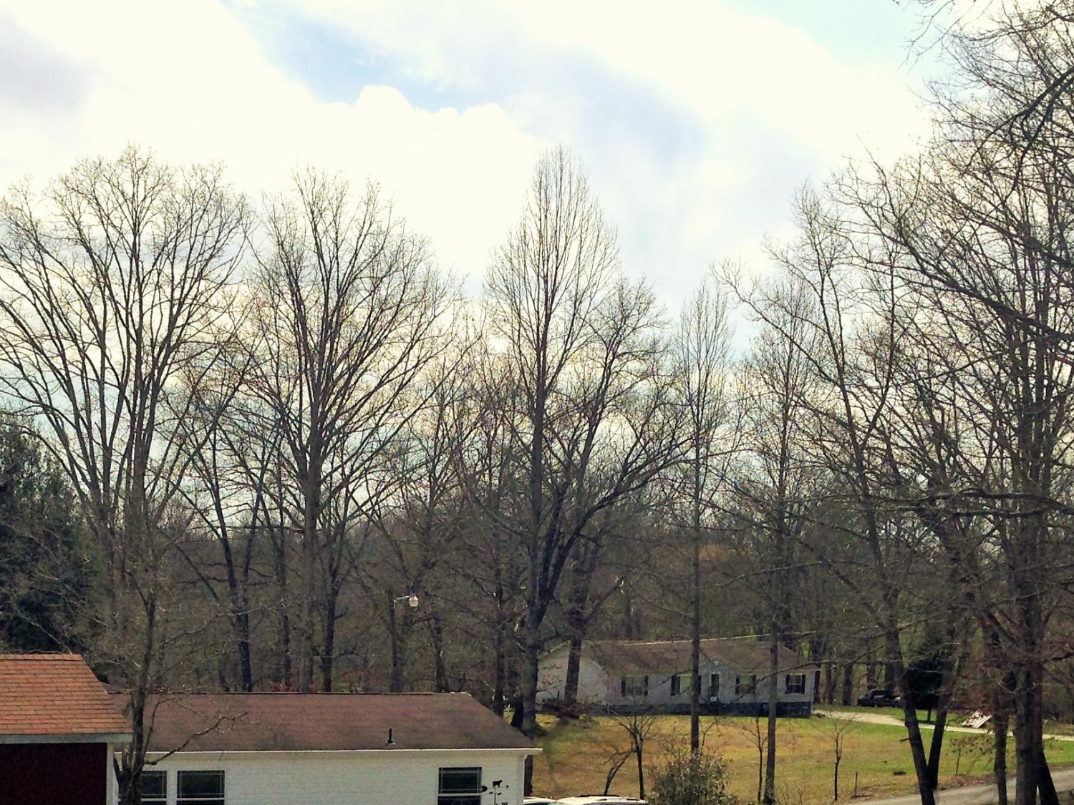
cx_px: 322
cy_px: 774
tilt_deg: -5.7
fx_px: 2048
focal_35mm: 66
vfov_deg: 21.6
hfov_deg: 29.1
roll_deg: -1.8
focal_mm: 4.12
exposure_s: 1/1938
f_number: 2.4
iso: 50
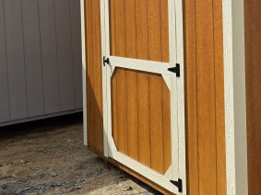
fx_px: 392
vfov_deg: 27.3
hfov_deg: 34.7
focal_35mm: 52
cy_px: 29
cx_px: 237
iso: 80
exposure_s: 1/7061
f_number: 1.7
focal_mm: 6.3
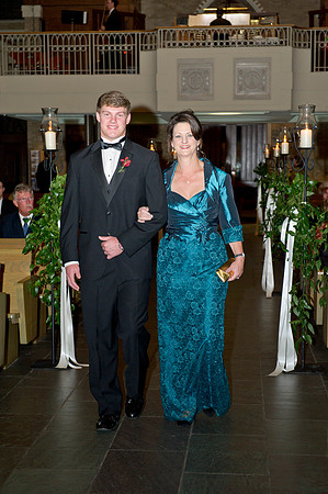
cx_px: 164
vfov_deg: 32.4
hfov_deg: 21.9
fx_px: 849
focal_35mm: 62
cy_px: 247
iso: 800
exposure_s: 1/80
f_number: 5.6
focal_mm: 62
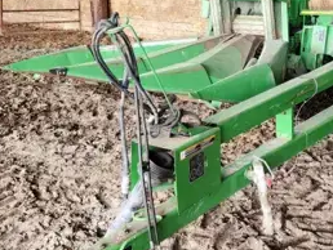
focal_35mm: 57
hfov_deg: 33.6
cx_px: 209
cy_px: 94
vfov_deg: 25.6
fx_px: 549
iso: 160
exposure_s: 1/180
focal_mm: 6.4
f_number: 1.8
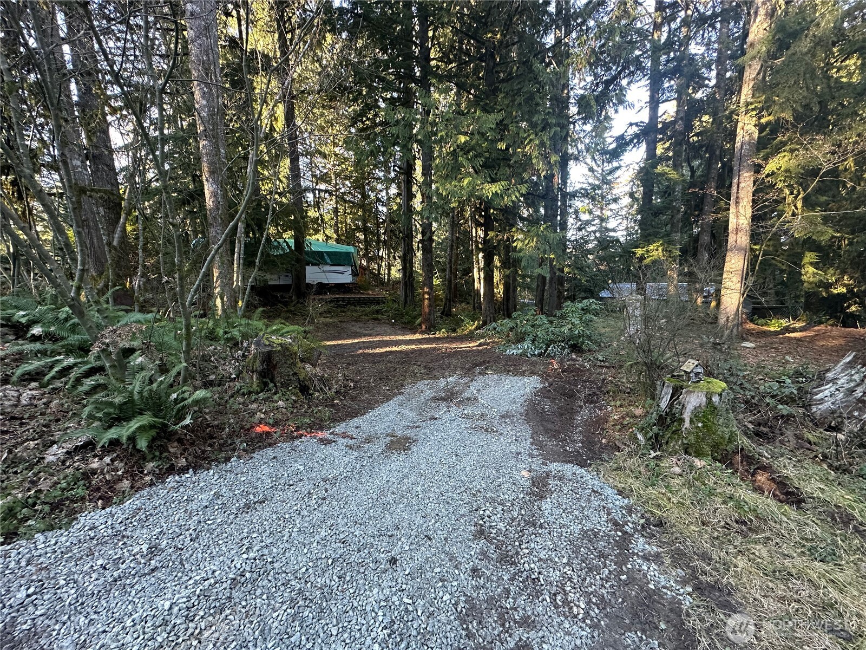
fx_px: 350
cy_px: 325
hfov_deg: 102.1
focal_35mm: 14
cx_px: 433
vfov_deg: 85.7
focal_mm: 2.22
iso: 250
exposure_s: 1/99
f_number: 2.2
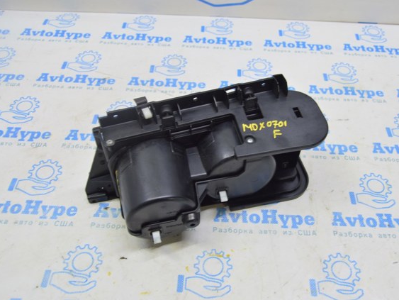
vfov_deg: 39.7
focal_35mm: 36
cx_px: 223
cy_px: 150
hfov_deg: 51.2
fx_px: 415
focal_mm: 22
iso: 400
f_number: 5.6
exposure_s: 1/20
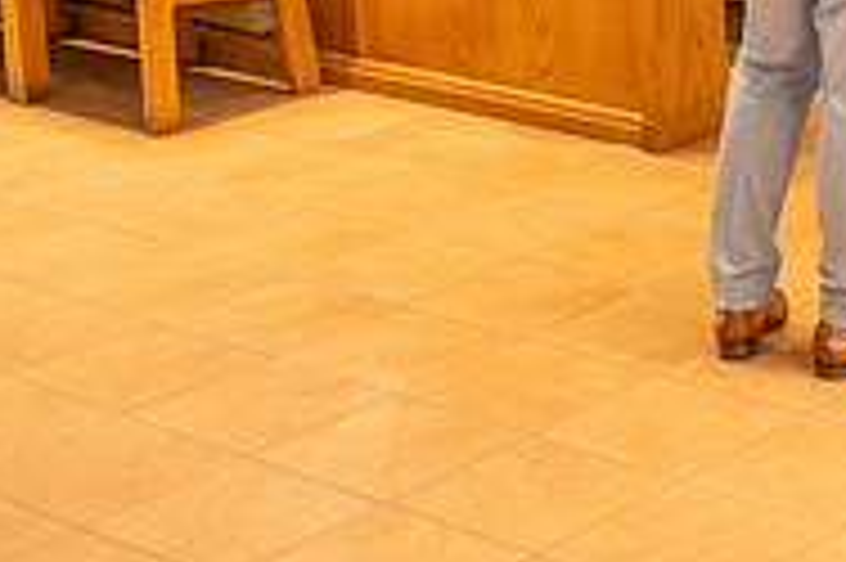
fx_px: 2536
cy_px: -142
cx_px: 922
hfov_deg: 18.3
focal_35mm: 108
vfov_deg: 12.3
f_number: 2.8
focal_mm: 35
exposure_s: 1/160
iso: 1600
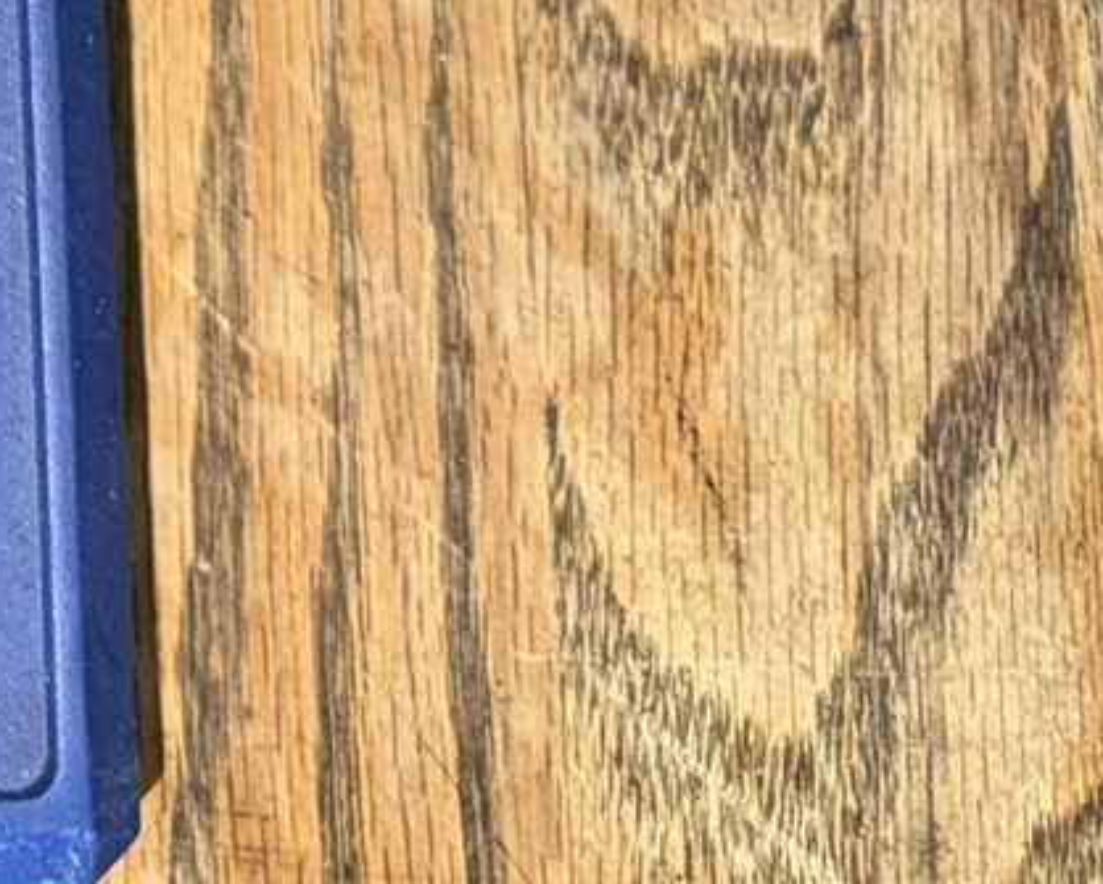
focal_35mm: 112
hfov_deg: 14.7
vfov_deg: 12.2
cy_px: -873
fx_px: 3659
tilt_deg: -72.8
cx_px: -963
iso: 80
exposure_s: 1/23
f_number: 1.78
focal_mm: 6.76
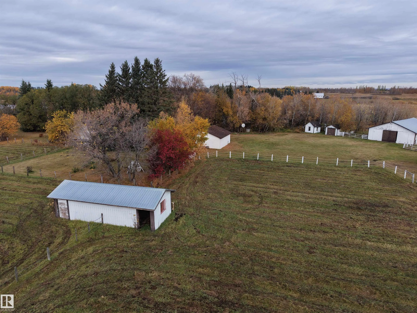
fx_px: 289
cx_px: 208
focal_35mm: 24
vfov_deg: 56.8
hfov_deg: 71.6
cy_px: 156
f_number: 1.8
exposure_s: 1/2000
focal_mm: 8.67
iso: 200
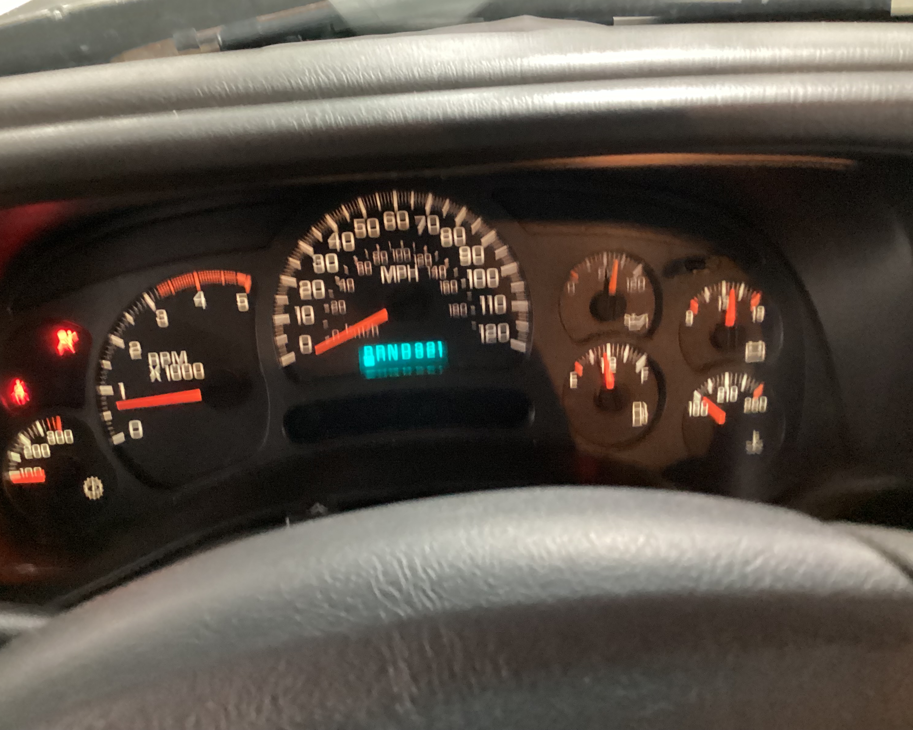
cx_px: 416
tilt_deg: -32.2
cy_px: 357
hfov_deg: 54.1
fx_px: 892
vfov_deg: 44.5
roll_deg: -2.6
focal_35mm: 33
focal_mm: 3.3
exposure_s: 1/17
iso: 800
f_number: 2.4
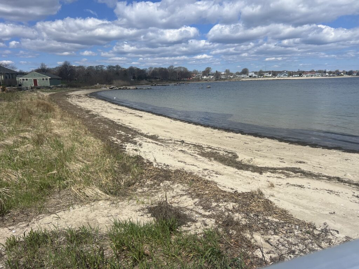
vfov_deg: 53.1
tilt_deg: -12.2
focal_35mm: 26
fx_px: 270
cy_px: 134
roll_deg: +1.4
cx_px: 180
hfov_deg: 67.3
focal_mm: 5.7
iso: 50
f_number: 1.5
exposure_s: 1/8696
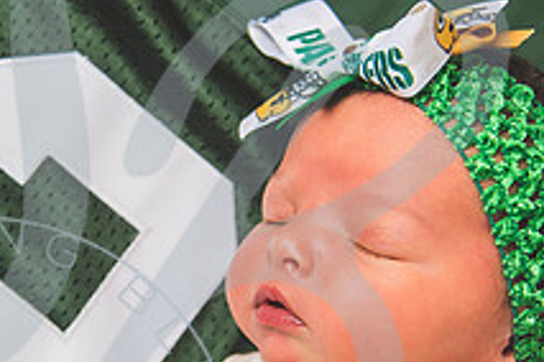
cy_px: 264
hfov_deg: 23.0
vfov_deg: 15.6
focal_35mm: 87
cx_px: 105
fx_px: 1315
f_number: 2.8
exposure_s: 1/125
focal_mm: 32
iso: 100
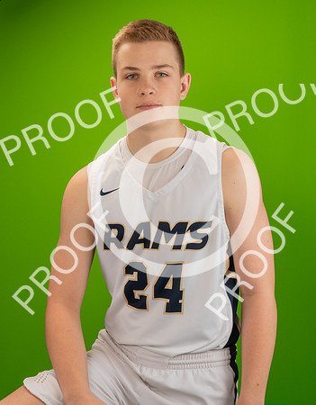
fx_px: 790
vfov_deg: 28.7
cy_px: 180
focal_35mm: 67
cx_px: 169
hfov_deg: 22.6
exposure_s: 1/60
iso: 800
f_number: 20
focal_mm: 42
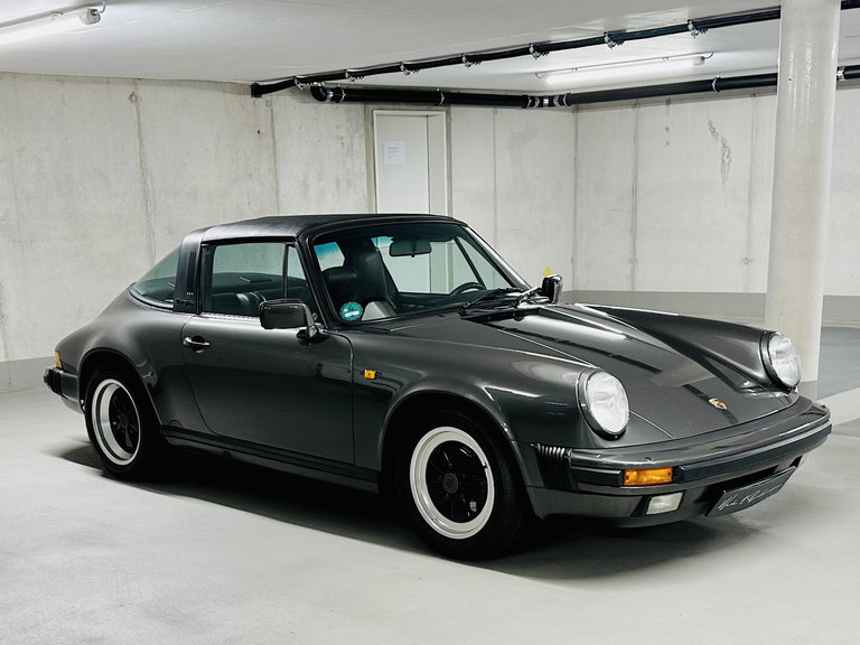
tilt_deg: -14.9
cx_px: 430
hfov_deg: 71.6
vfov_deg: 56.8
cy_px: 322
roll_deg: +1.5
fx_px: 596
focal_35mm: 24
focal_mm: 6.86
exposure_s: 1/50
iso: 125
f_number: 1.78
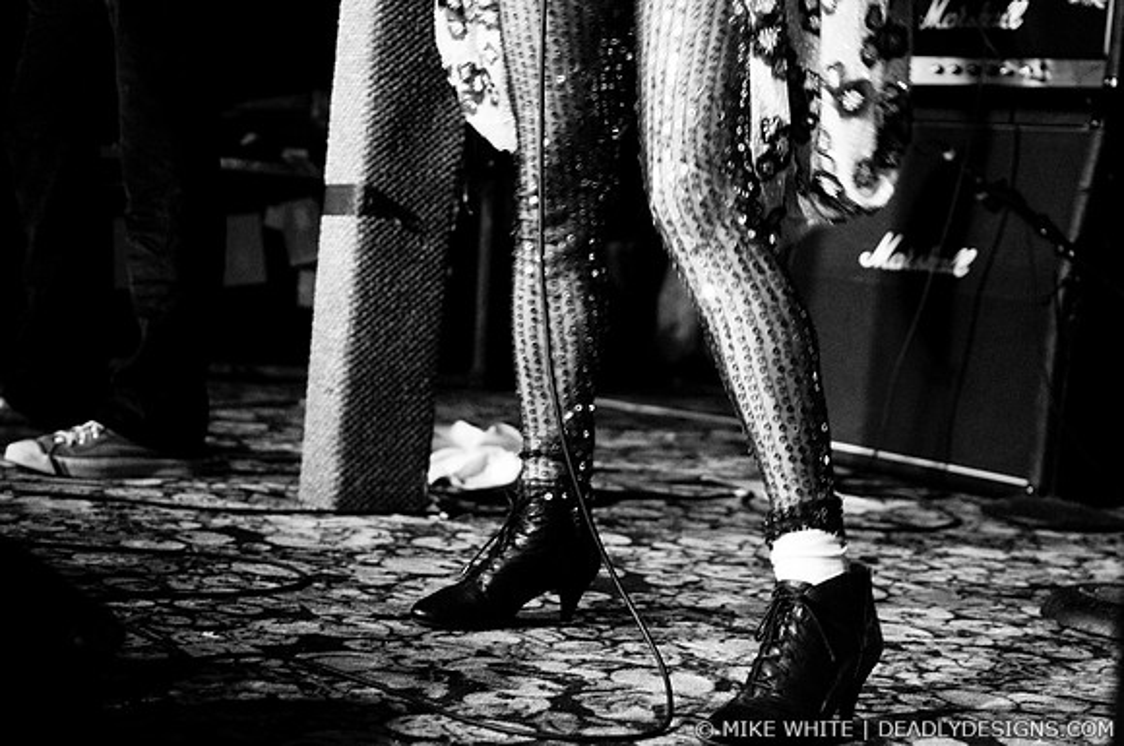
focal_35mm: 66
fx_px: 2058
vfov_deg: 20.6
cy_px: 373
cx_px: 562
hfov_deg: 30.6
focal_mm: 44
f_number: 2.8
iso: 1000
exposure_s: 1/30
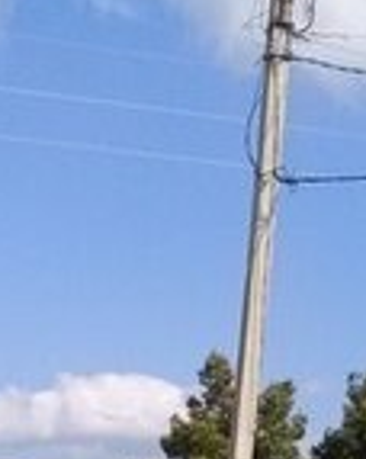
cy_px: 758
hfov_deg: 14.6
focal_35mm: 105
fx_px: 1425
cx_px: 119
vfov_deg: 16.2
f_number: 2.2
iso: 50
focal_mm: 3.3
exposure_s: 1/1715
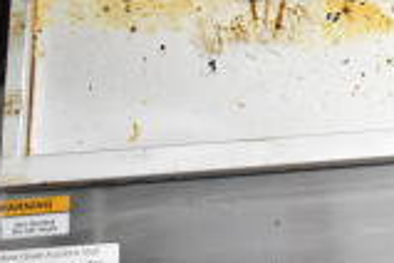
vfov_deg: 10.7
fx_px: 1323
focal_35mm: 121
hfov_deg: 16.0
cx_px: 525
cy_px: -192
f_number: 3.8
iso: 1600
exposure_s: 1/40
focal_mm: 21
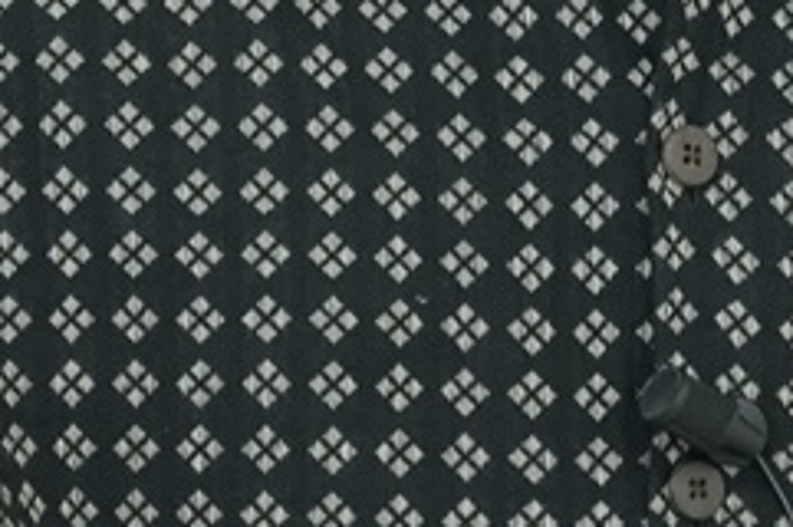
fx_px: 21536
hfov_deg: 2.1
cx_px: 678
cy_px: -267
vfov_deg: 1.4
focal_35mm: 979
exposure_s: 1/125
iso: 1250
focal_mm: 105
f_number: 4
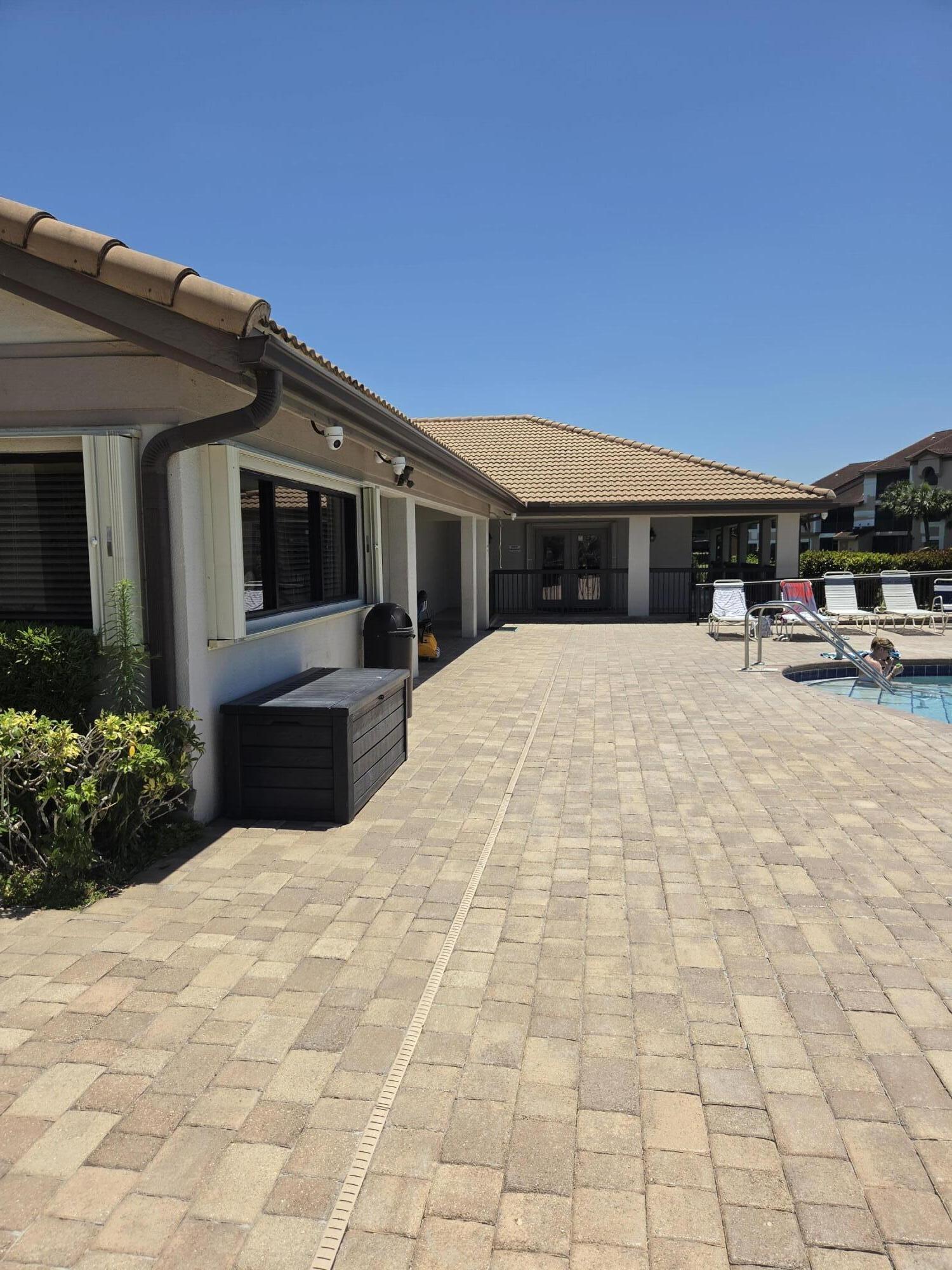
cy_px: 635
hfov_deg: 58.9
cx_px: 476
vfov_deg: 73.9
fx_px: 843
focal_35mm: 23
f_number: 1.8
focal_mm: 5.4
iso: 80
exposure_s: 1/6836
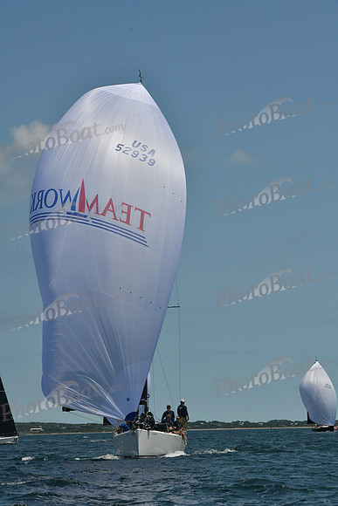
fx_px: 1478
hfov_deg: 13.0
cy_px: 253
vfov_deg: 19.5
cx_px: 169
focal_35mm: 105
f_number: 11
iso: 320
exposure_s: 1/640
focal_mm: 105
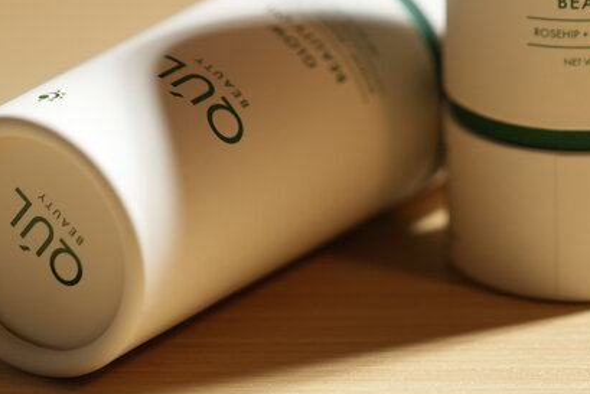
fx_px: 8984
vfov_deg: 2.5
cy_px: -170
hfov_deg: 3.8
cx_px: 276
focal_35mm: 548
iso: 640
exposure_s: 1/1600
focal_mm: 187
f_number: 2.8
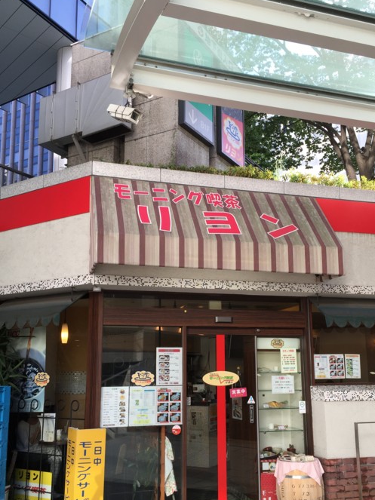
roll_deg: +0.2
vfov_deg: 52.4
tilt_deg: +8.7
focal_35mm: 35
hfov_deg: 40.7
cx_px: 202
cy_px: 291
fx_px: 506
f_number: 2.2
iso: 32
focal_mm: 4.15
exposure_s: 1/278
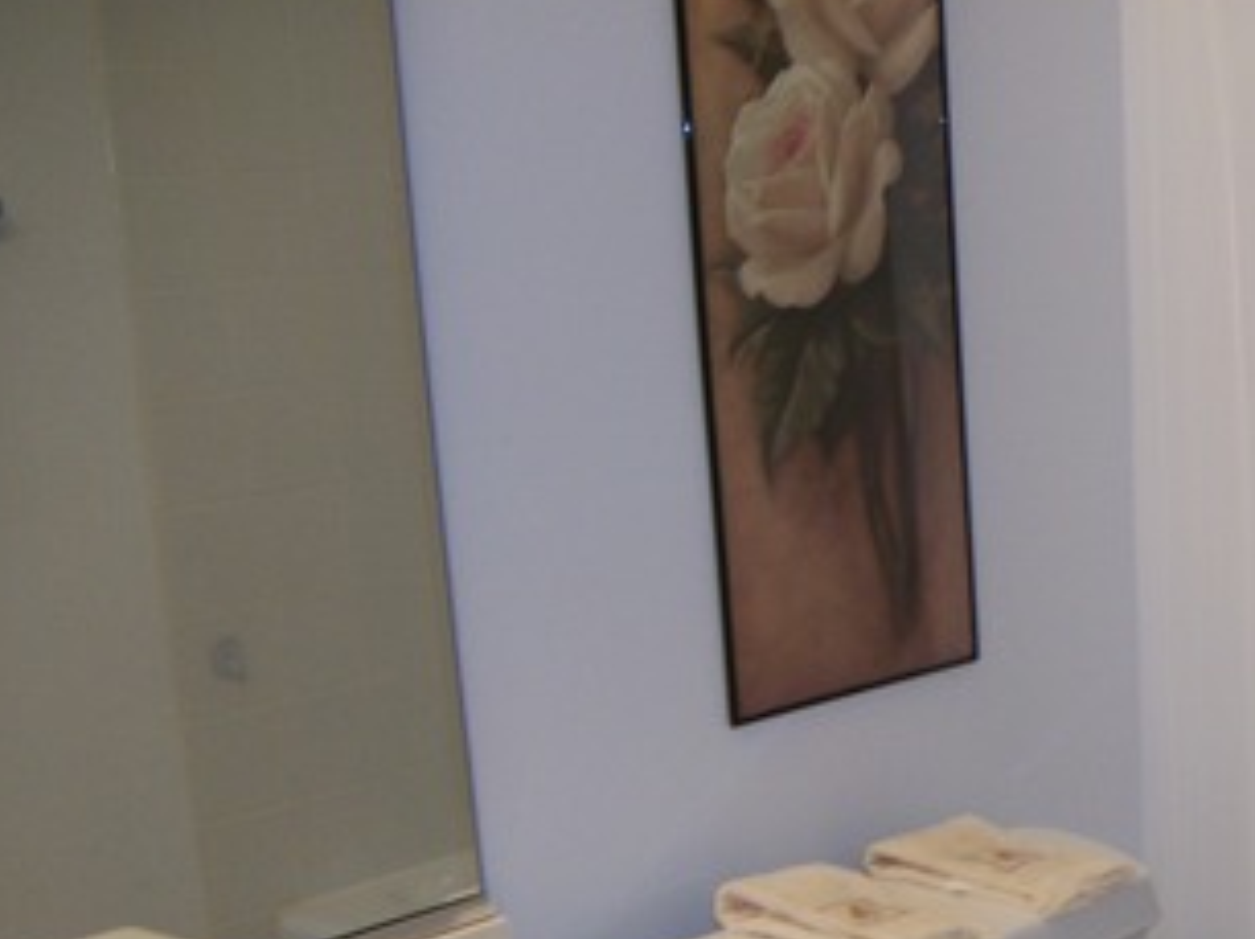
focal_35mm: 67
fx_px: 2427
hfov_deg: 27.6
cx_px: 1202
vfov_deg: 21.2
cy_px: 927
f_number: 2.9
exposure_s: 1/30
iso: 80
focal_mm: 5.7
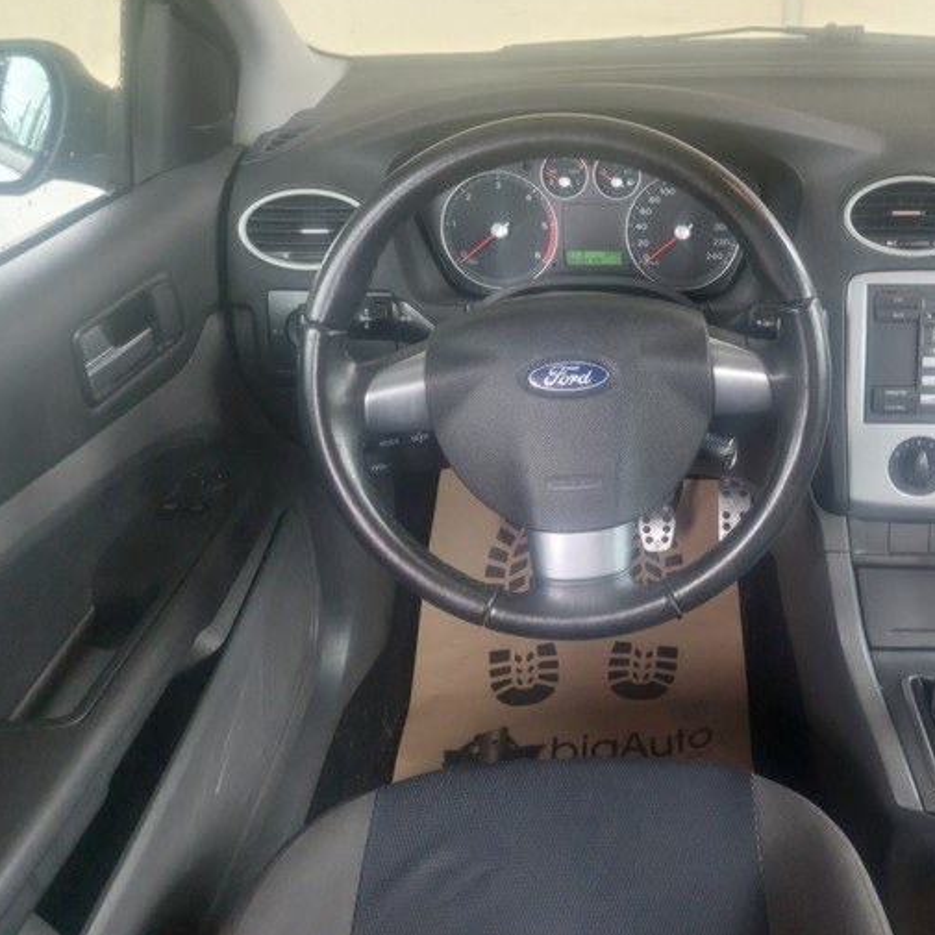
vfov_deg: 47.1
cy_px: 411
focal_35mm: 35
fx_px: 1070
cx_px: 676
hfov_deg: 45.9
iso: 250
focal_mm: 5.23
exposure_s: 1/50
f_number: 1.8
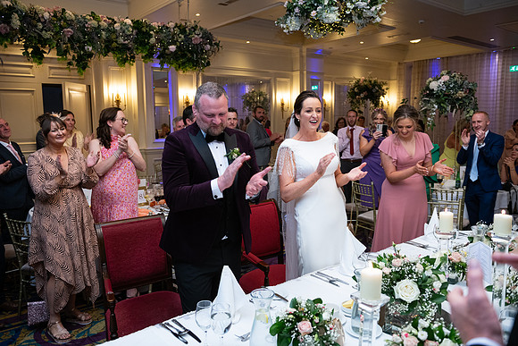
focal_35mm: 29
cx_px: 259
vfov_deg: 45.0
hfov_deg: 63.6
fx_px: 417
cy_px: 173
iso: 800
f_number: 3.5
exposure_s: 1/160
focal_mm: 29
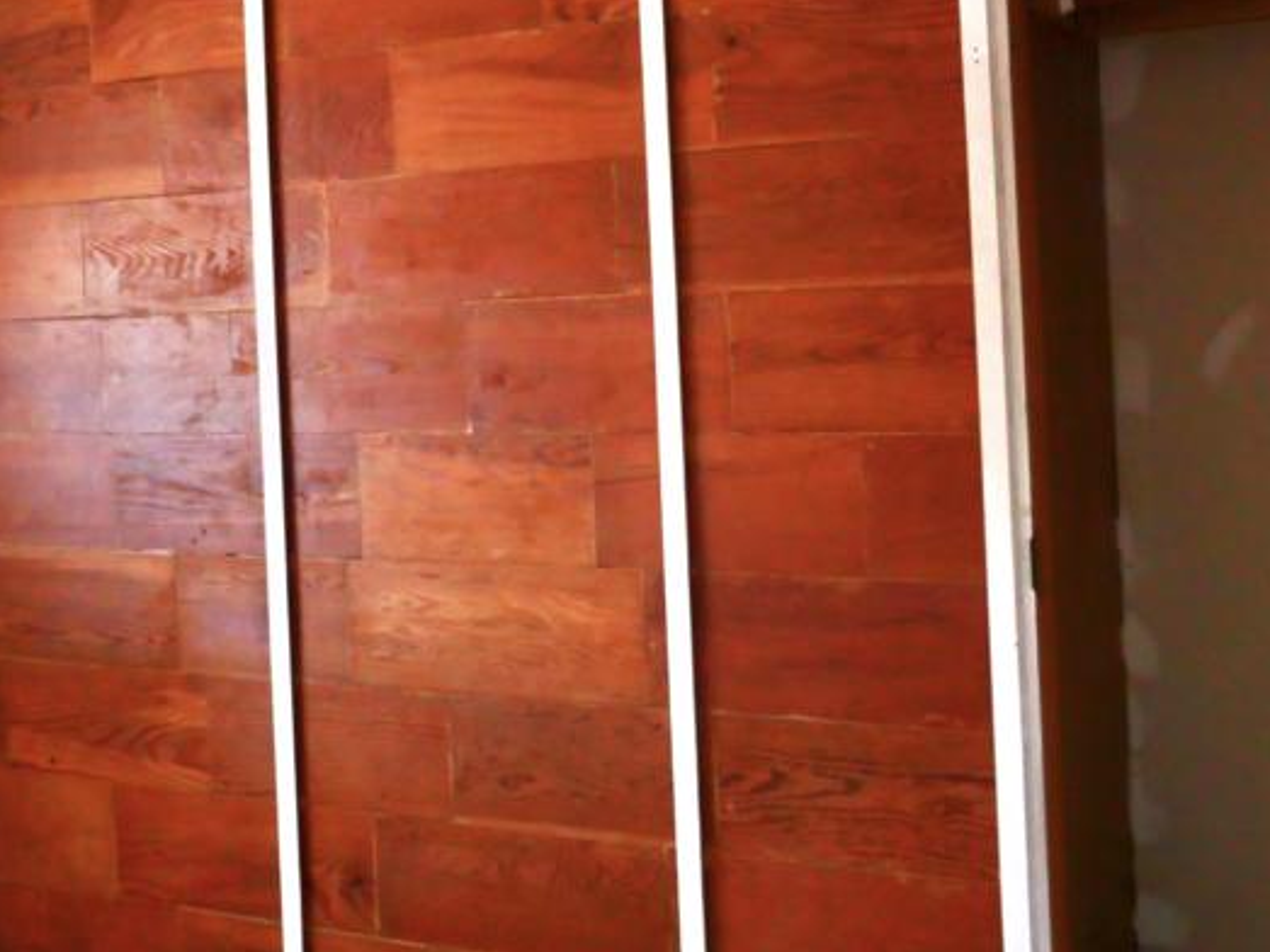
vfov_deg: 30.4
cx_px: 304
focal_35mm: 47
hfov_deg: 39.3
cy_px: 257
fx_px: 1724
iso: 1600
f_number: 16
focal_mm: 10.9
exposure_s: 1/8
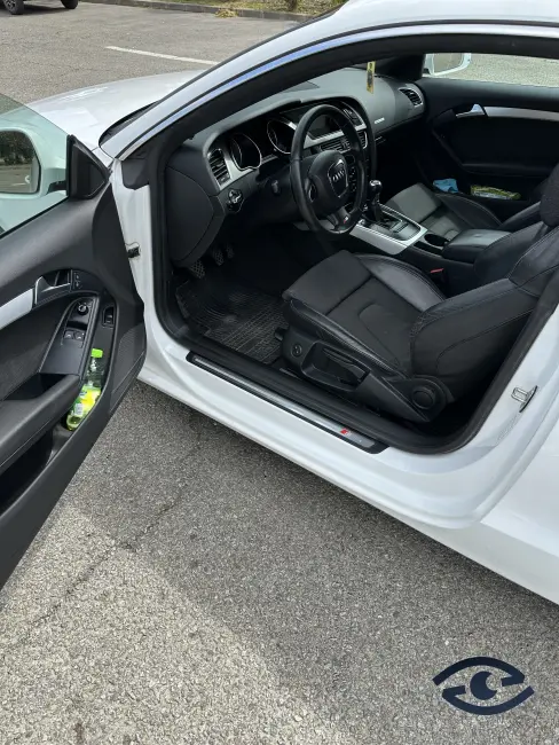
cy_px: 372
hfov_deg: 56.8
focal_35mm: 24
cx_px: 280
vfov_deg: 71.6
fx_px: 516
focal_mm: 6.86
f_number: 1.78
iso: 80
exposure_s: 1/1812
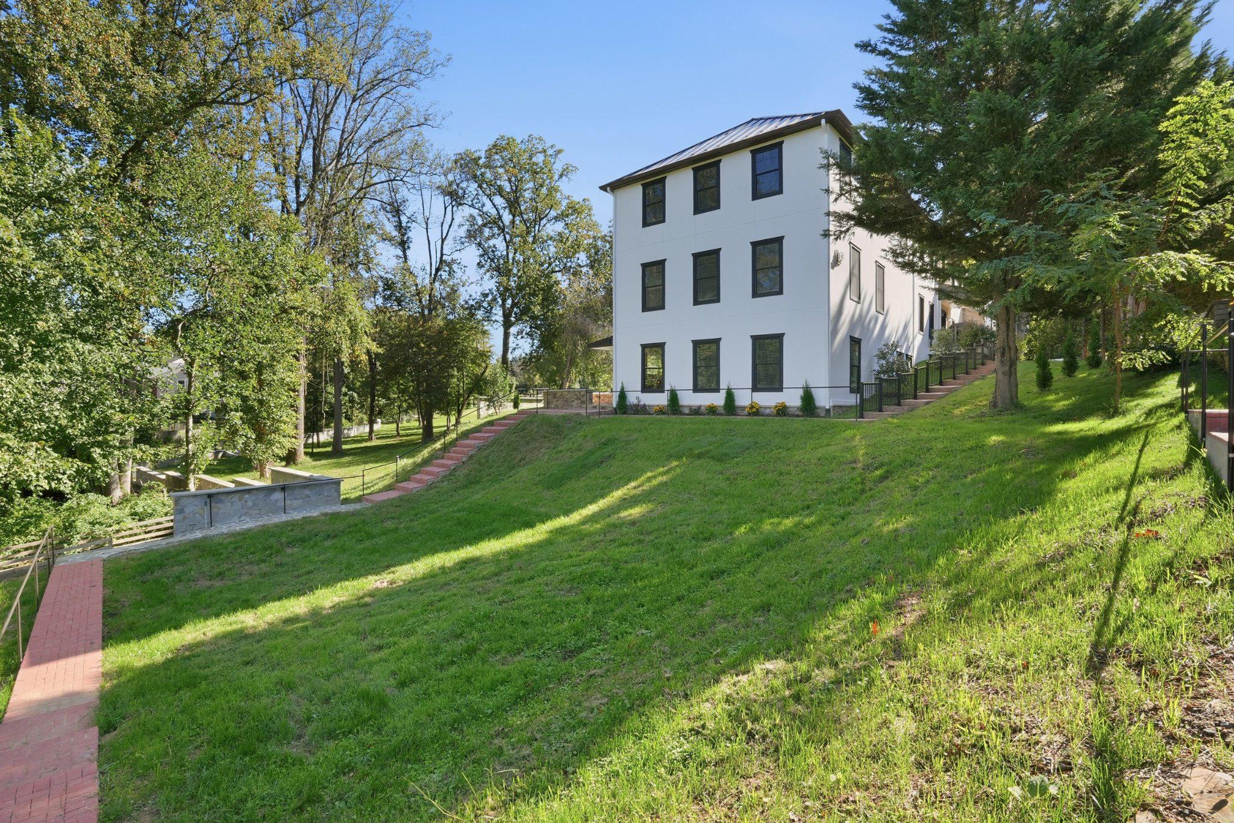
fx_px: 514
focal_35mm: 15
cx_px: 617
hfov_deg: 100.4
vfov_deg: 77.3
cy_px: 412
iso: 250
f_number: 9
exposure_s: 1/100
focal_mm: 10
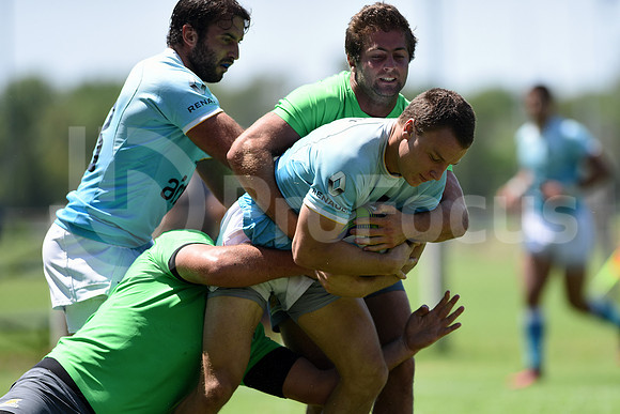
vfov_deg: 4.6
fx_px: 5168
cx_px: 310
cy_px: 207
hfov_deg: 6.9
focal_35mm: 300
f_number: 2.8
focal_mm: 300
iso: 200
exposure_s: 1/2000
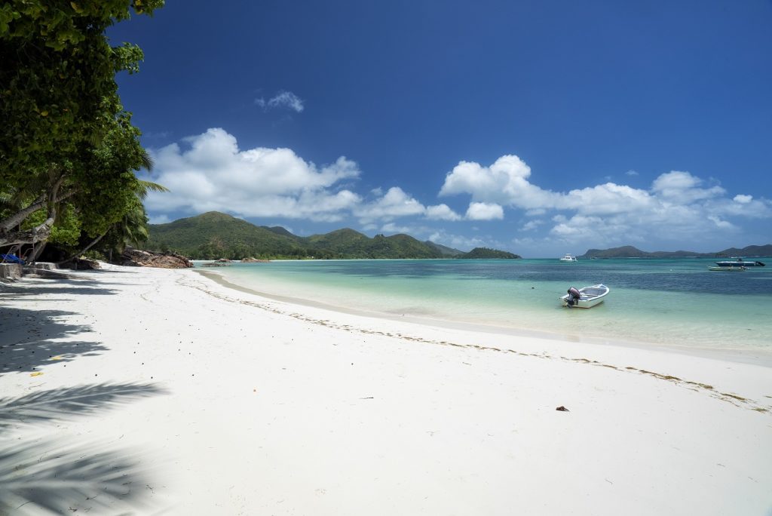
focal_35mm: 16
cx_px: 386
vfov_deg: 73.8
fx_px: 343
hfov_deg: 96.7
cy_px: 258
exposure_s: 1/80
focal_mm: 16
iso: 100
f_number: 13
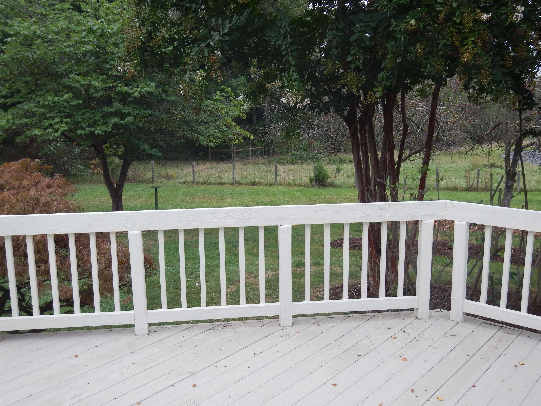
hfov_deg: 51.4
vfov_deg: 39.7
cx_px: 270
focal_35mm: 36
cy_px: 203
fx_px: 563
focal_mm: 6.5
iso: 125
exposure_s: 1/125
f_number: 4
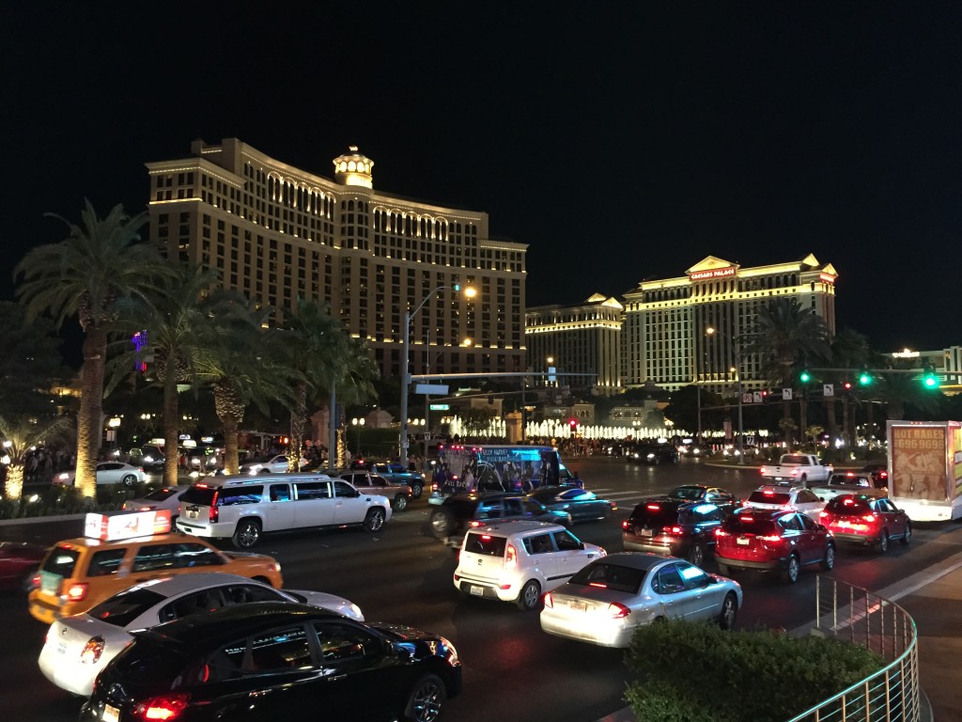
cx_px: 481
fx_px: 806
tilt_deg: +3.8
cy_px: 361
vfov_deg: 48.2
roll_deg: -0.8
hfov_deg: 61.7
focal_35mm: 29
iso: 250
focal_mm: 4.15
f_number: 2.2
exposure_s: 1/15
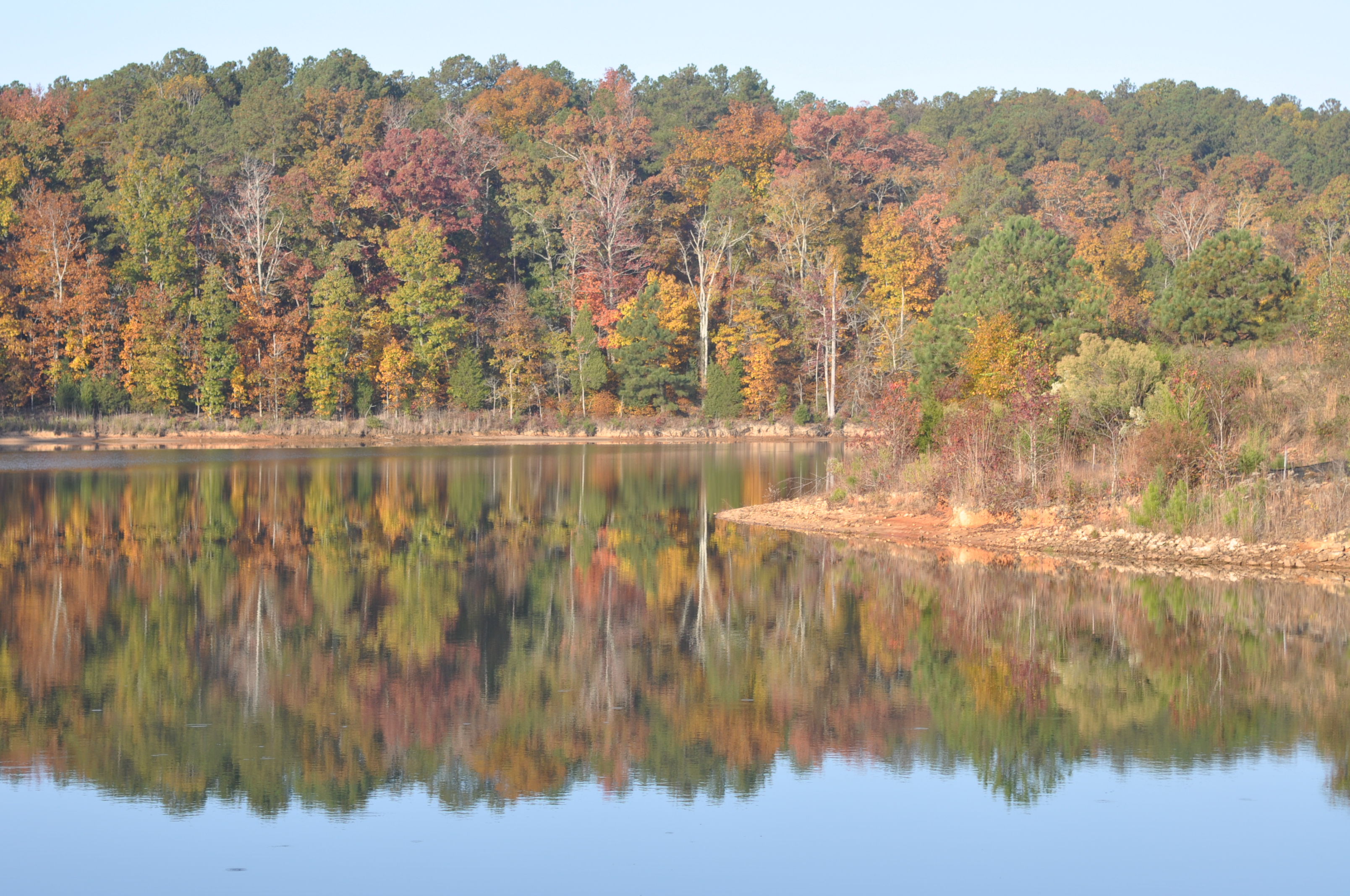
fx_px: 3933
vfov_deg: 13.0
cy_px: 448
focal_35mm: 105
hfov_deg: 19.5
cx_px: 675
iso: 125
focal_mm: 70
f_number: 4.8
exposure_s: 1/350
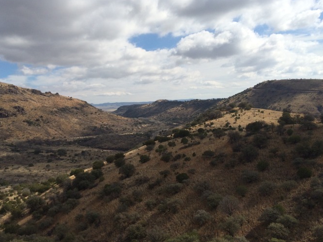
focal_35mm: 35
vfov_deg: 40.6
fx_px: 327
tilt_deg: -6.9
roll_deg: +3.1
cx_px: 131
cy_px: 137
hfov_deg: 52.3
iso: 32
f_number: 2.2
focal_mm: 4.15
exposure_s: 1/4115
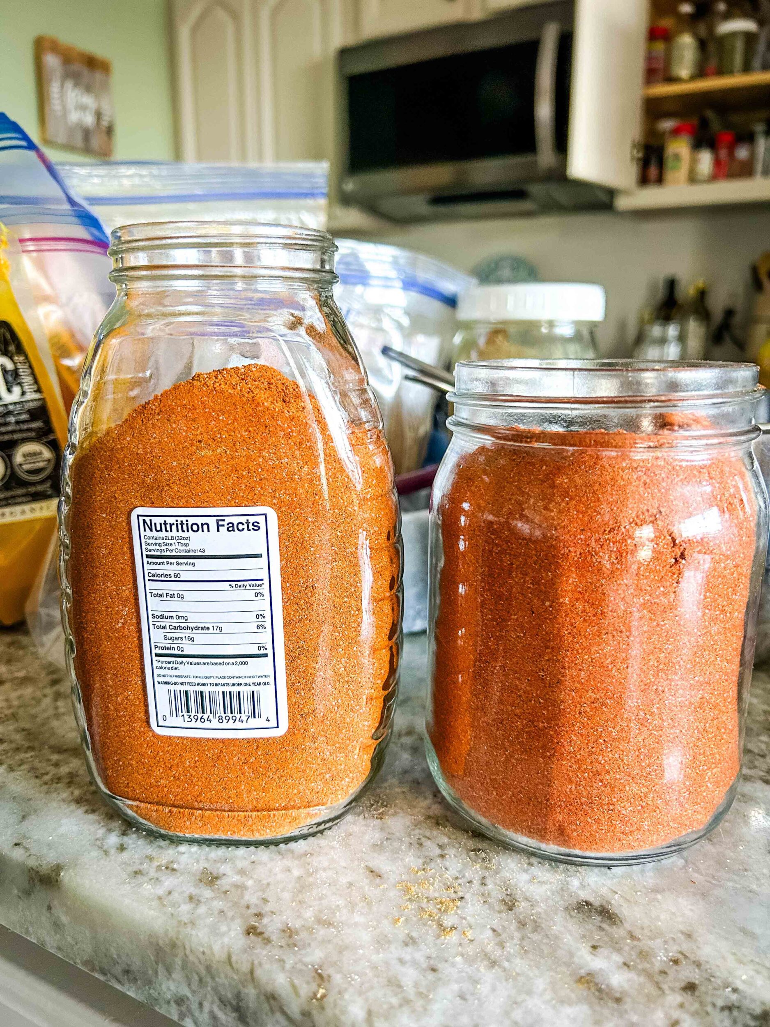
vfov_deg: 67.3
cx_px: 385
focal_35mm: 26
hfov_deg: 53.1
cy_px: 514
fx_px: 771
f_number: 1.5
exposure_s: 1/60
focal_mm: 5.7
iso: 250
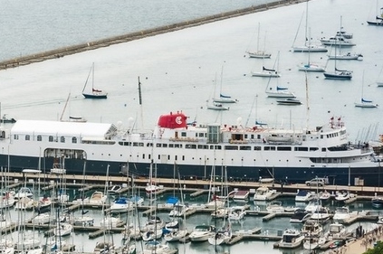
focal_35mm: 265
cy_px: 256
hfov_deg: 7.6
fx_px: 2816
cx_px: -300
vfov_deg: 5.2
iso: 200
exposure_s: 1/180
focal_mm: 69
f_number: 9.5
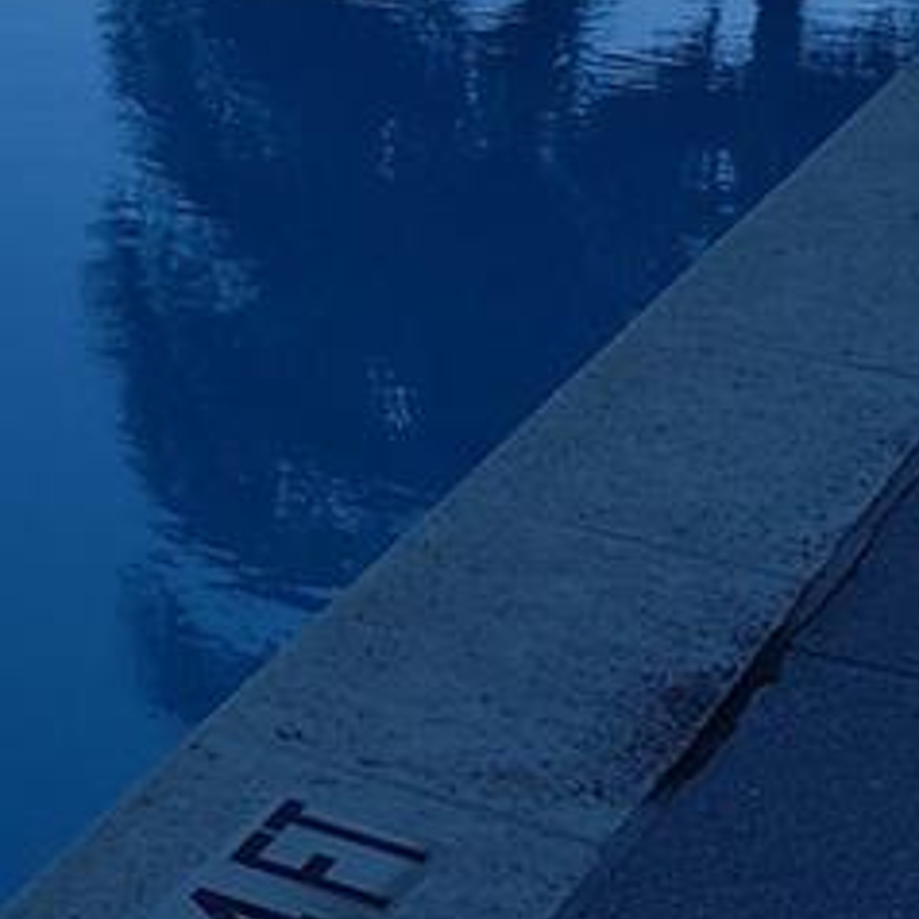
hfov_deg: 13.9
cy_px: -888
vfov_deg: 13.1
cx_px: -556
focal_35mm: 116
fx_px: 3484
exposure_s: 1/1177
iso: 50
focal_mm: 4.3
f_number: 2.4
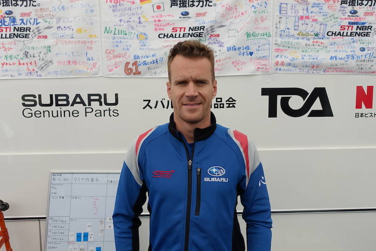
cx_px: 188
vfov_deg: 53.1
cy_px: 126
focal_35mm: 24
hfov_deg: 73.8
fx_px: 251
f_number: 2.8
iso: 125
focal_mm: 8.8
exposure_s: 1/800
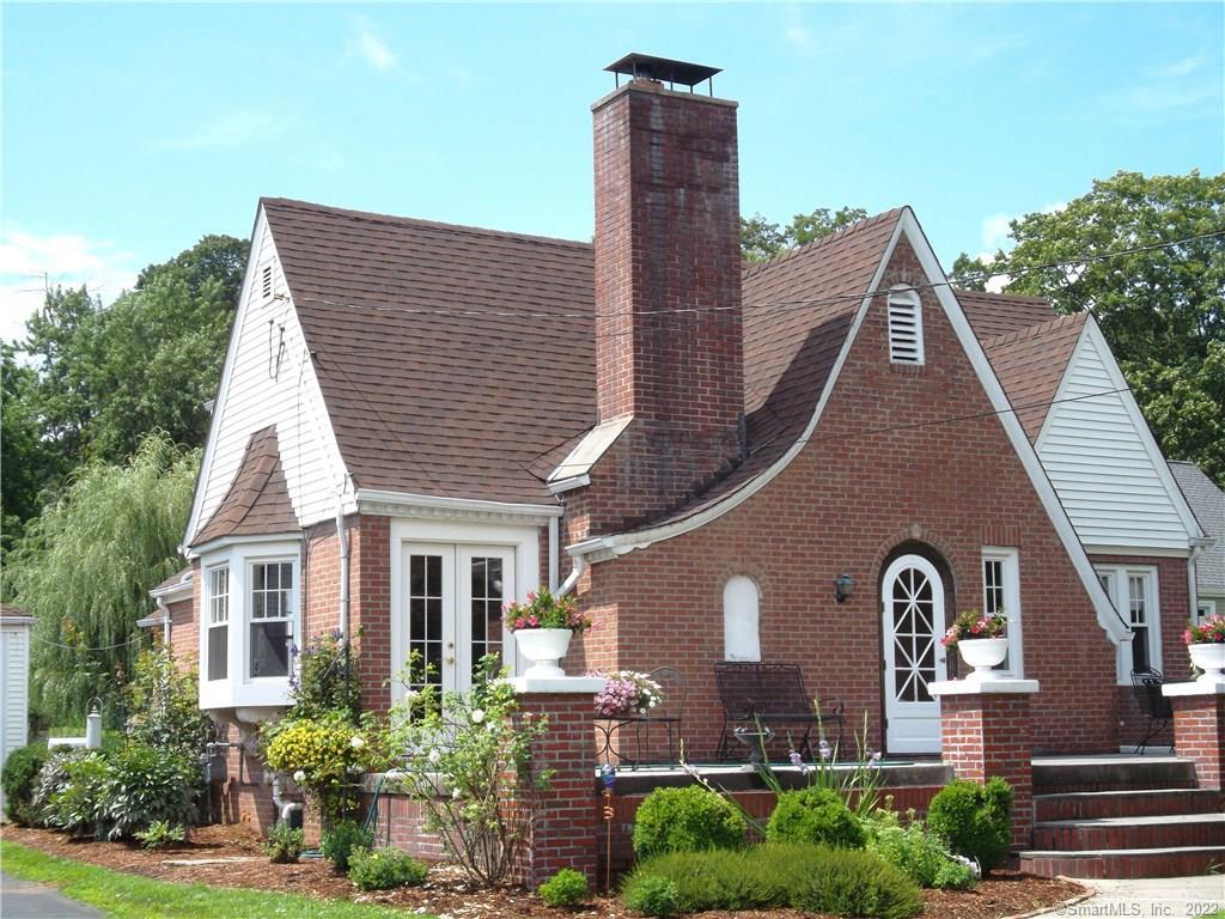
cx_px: 612
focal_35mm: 52
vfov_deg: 28.0
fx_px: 1840
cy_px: 460
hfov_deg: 36.8
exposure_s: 1/350
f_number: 5
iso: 80
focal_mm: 9.3
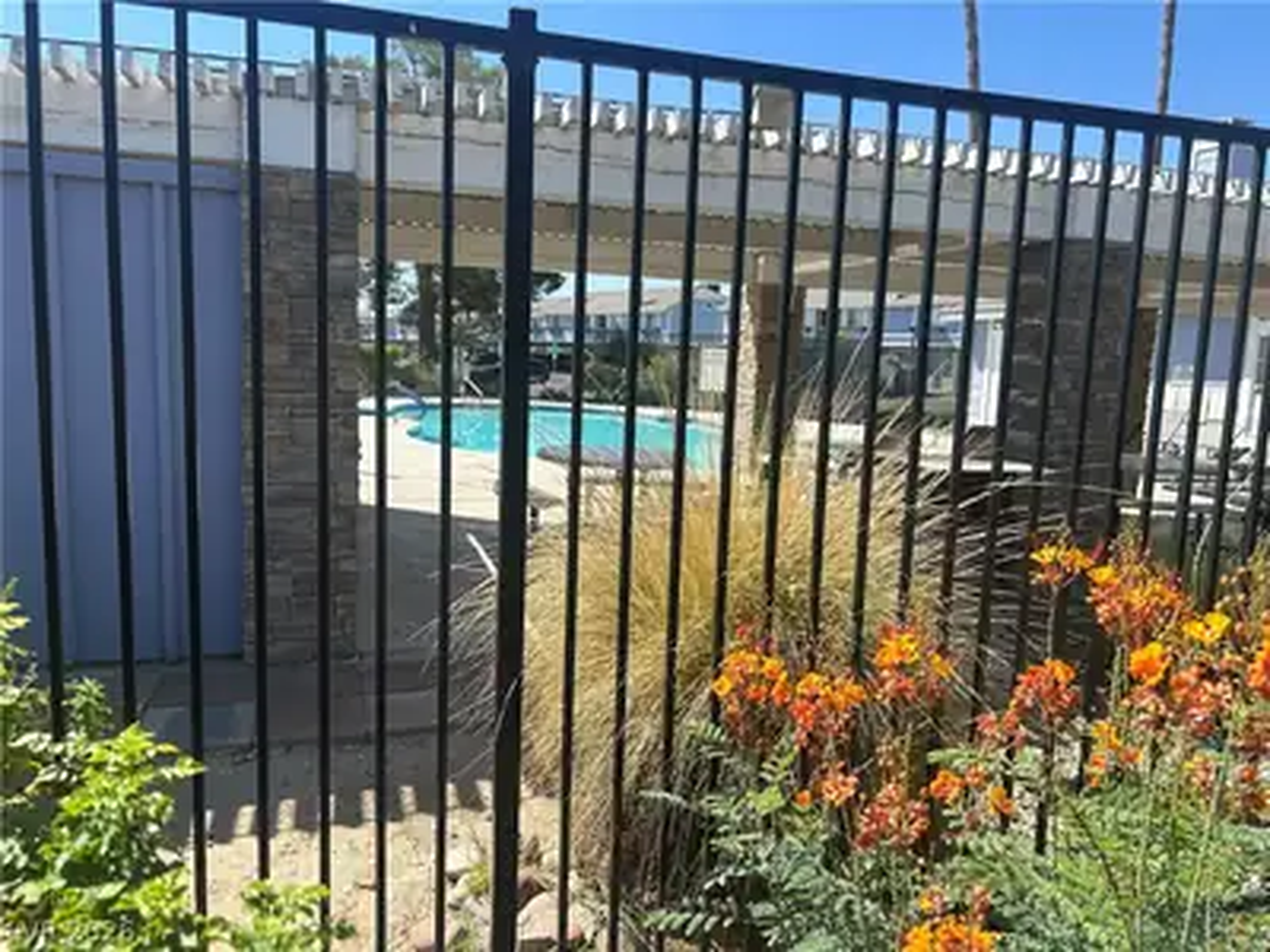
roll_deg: -2.2
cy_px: 476
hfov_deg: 67.3
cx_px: 635
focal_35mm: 26
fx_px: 954
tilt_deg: -8.2
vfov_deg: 53.1
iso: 50
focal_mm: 5.7
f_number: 1.5
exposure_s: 1/2571
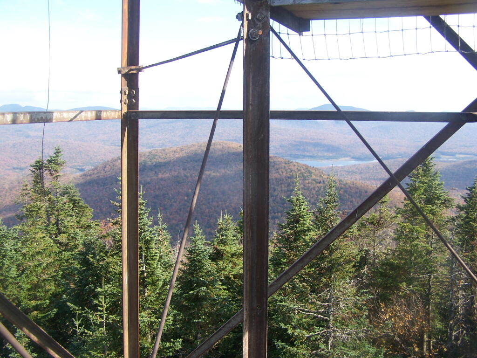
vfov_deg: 37.7
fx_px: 524
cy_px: 179
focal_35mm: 38
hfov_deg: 49.0
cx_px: 238
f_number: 2.8
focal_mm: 6.3
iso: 80
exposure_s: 1/400
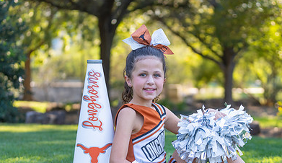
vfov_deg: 10.8
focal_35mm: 114
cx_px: 172
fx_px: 858
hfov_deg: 18.6
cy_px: 125
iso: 200
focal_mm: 70
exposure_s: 1/320
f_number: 2.8
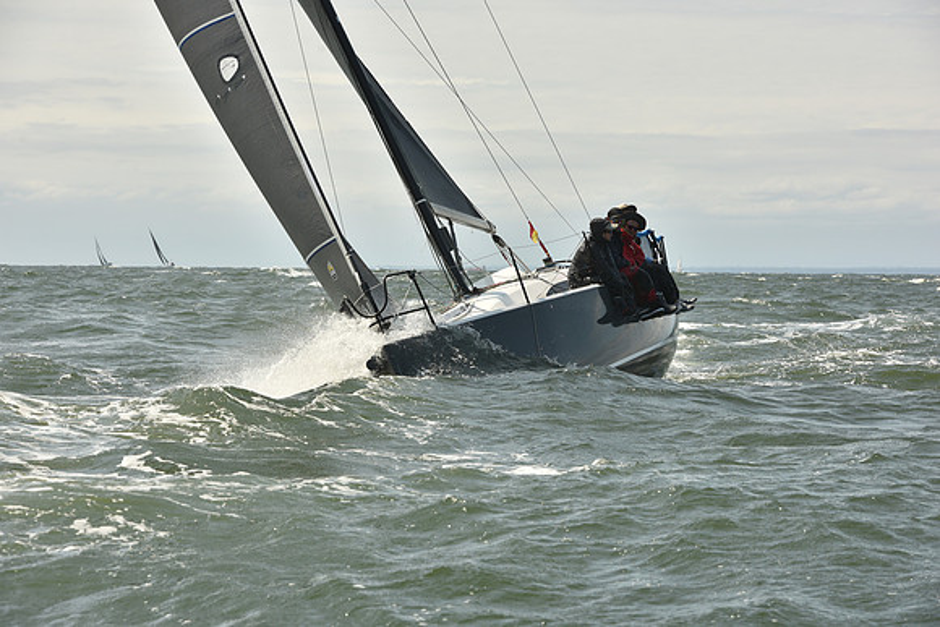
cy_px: 314
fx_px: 3395
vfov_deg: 10.6
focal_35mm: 130
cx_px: 470
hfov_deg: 15.8
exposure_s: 1/800
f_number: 9
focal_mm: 130
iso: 250
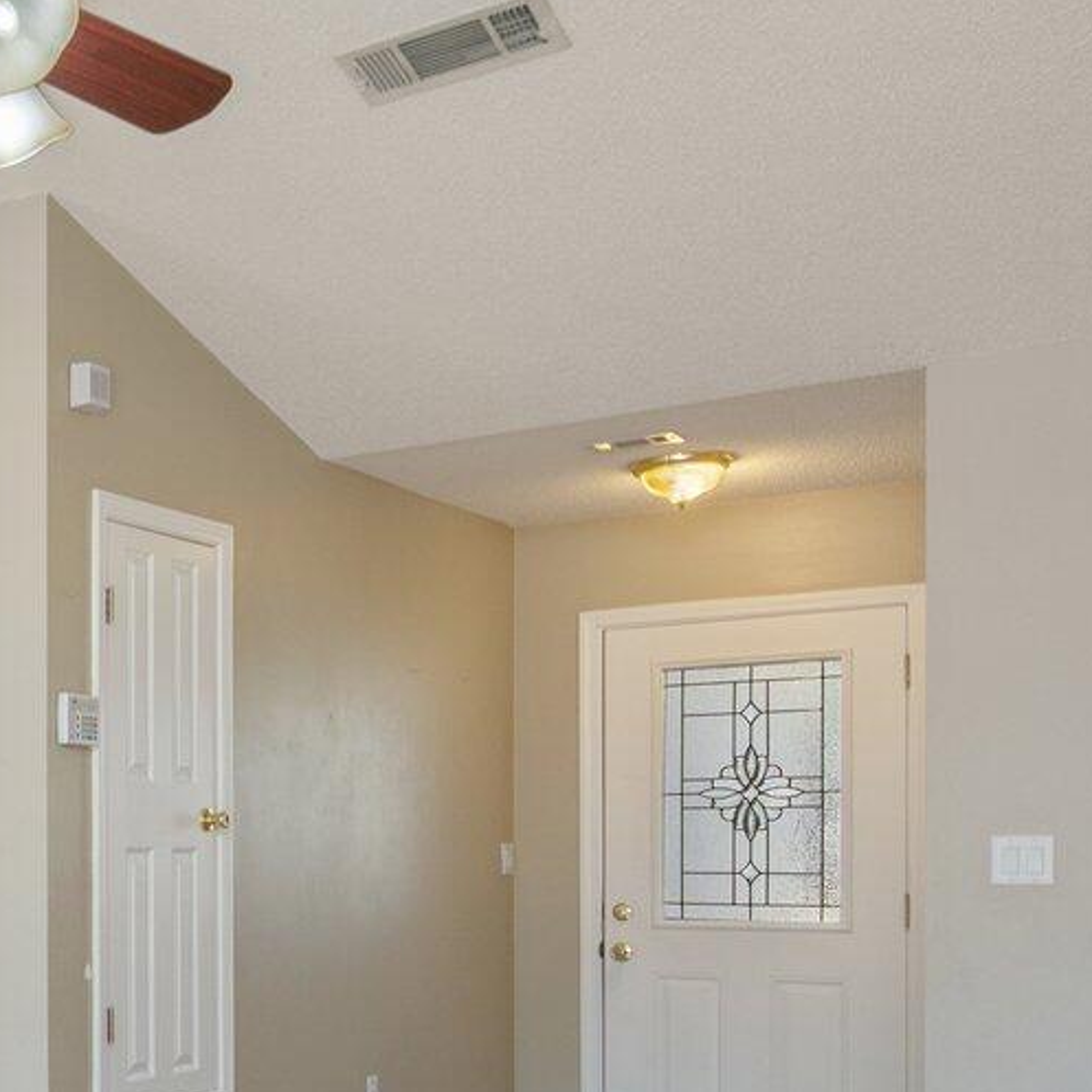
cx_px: -374
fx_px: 1749
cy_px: 844
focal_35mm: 49
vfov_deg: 33.8
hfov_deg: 27.9
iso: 320
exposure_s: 1/25
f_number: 7.1
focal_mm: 14
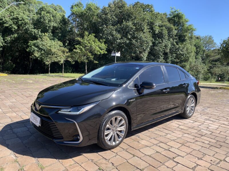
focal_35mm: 26
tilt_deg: -6.0
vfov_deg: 53.1
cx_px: 114
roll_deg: -5.6
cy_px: 86
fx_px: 172
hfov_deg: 67.3
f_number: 1.8
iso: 25
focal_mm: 4.25
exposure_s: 1/815
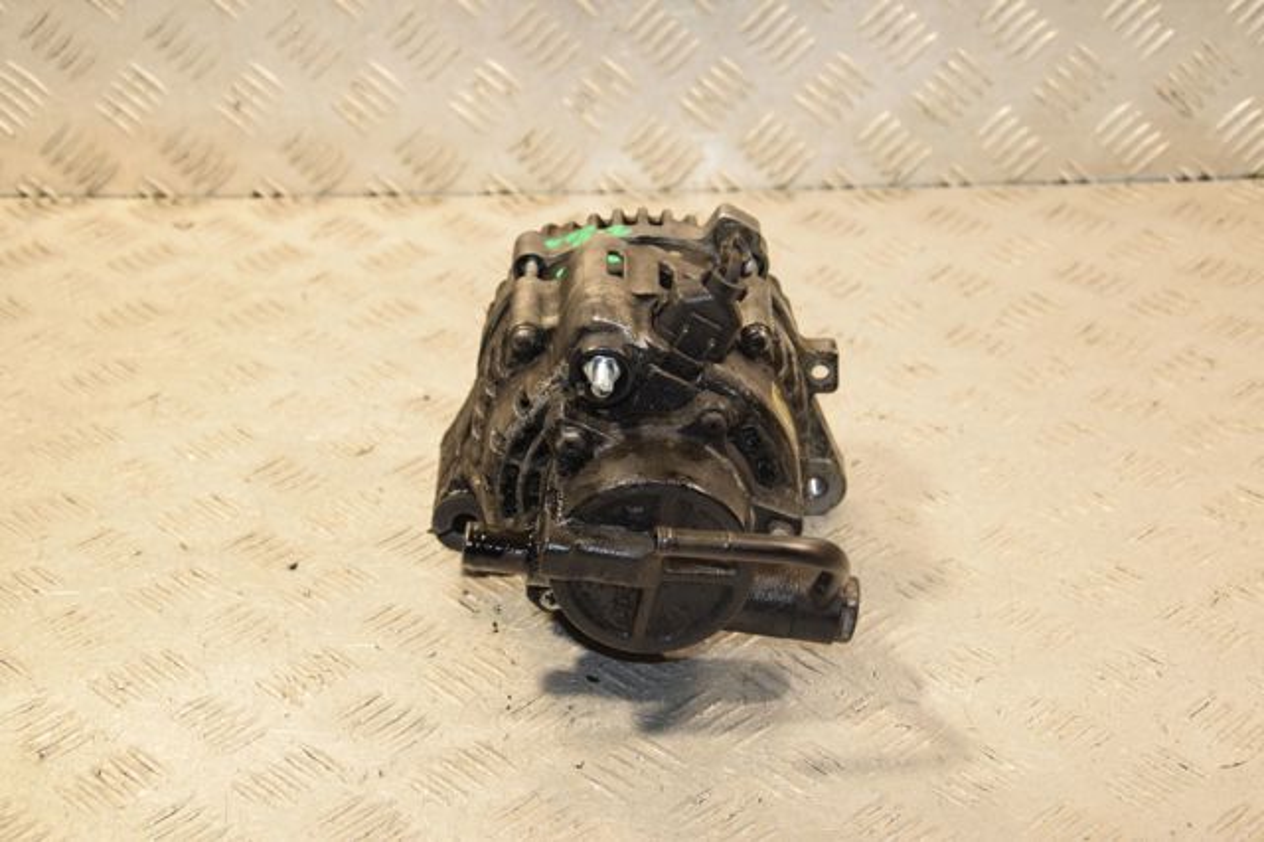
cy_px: 421
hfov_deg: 27.0
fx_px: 2632
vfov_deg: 18.2
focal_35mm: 75
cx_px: 632
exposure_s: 1/200
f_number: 6.3
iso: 800
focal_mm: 50
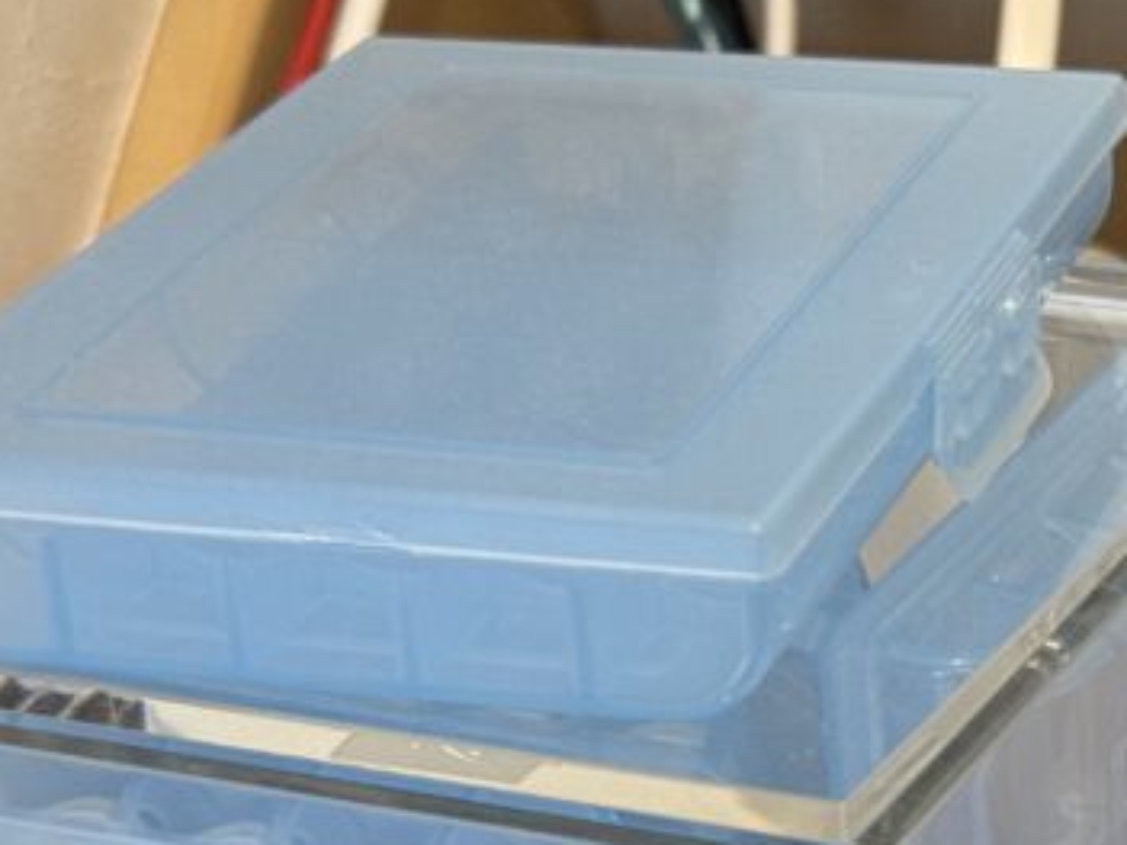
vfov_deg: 10.3
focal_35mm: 140
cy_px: 1211
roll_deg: +1.4
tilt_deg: -33.4
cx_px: 1281
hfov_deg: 13.8
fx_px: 4556
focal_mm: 6.76
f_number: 1.78
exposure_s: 1/50
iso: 125
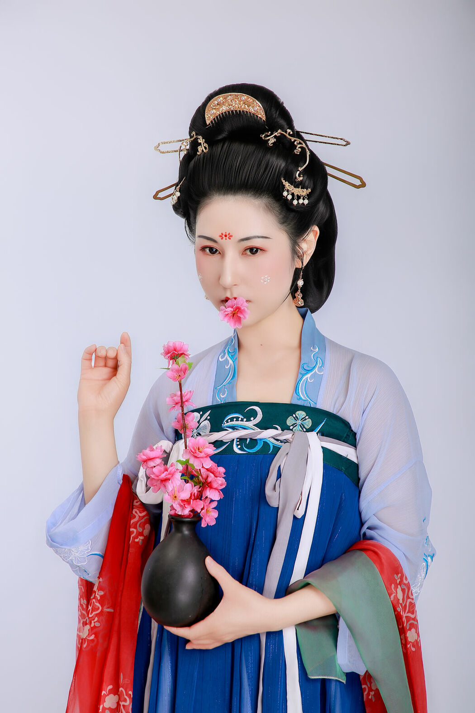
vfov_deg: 19.8
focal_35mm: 103
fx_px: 2038
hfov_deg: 13.3
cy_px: 356
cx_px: 238
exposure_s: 1/160
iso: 100
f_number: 7.1
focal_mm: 105
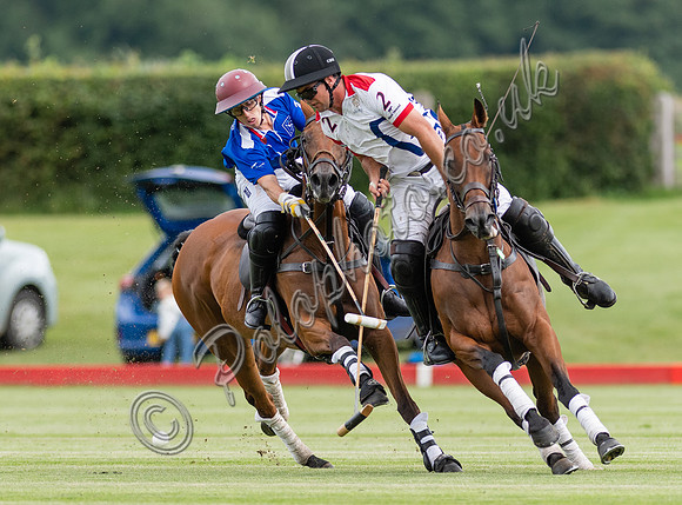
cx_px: 314
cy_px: 277
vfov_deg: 2.2
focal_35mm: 675
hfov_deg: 3.0
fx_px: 13228
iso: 320
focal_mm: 300
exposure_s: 1/1600
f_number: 2.8
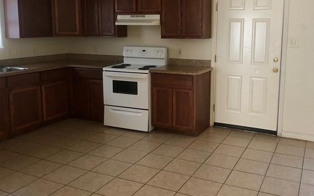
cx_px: 188
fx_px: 479
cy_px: 75
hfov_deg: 36.2
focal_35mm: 56
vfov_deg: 23.1
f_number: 1.8
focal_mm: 4
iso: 50
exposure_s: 1/15
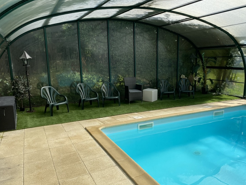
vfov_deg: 46.7
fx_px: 213
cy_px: 104
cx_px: 141
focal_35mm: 30
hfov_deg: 59.7
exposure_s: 1/1996
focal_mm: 4.25
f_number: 1.8
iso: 32
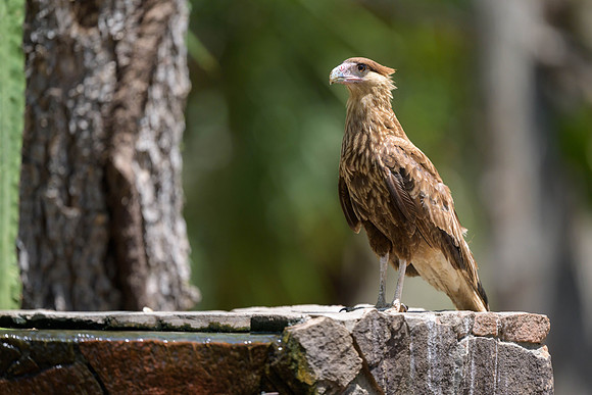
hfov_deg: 4.6
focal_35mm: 448
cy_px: 195
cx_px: 320
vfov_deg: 3.1
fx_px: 7365
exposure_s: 1/5000
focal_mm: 400
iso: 640
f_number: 2.8
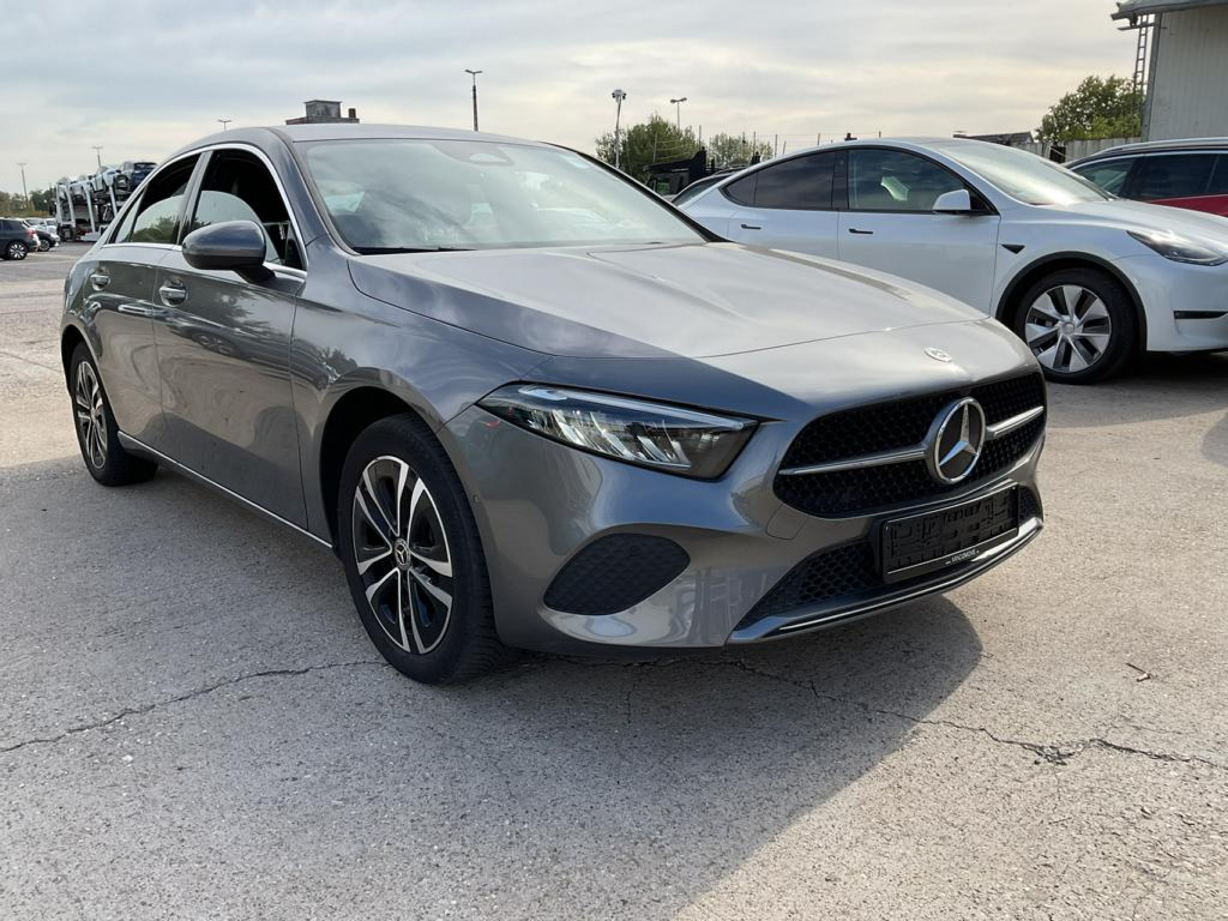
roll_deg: -1.9
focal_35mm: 29
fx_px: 1029
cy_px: 460
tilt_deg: -12.8
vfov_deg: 48.2
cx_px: 614
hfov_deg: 61.7
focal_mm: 3
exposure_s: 1/842
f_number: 1.8
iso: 16
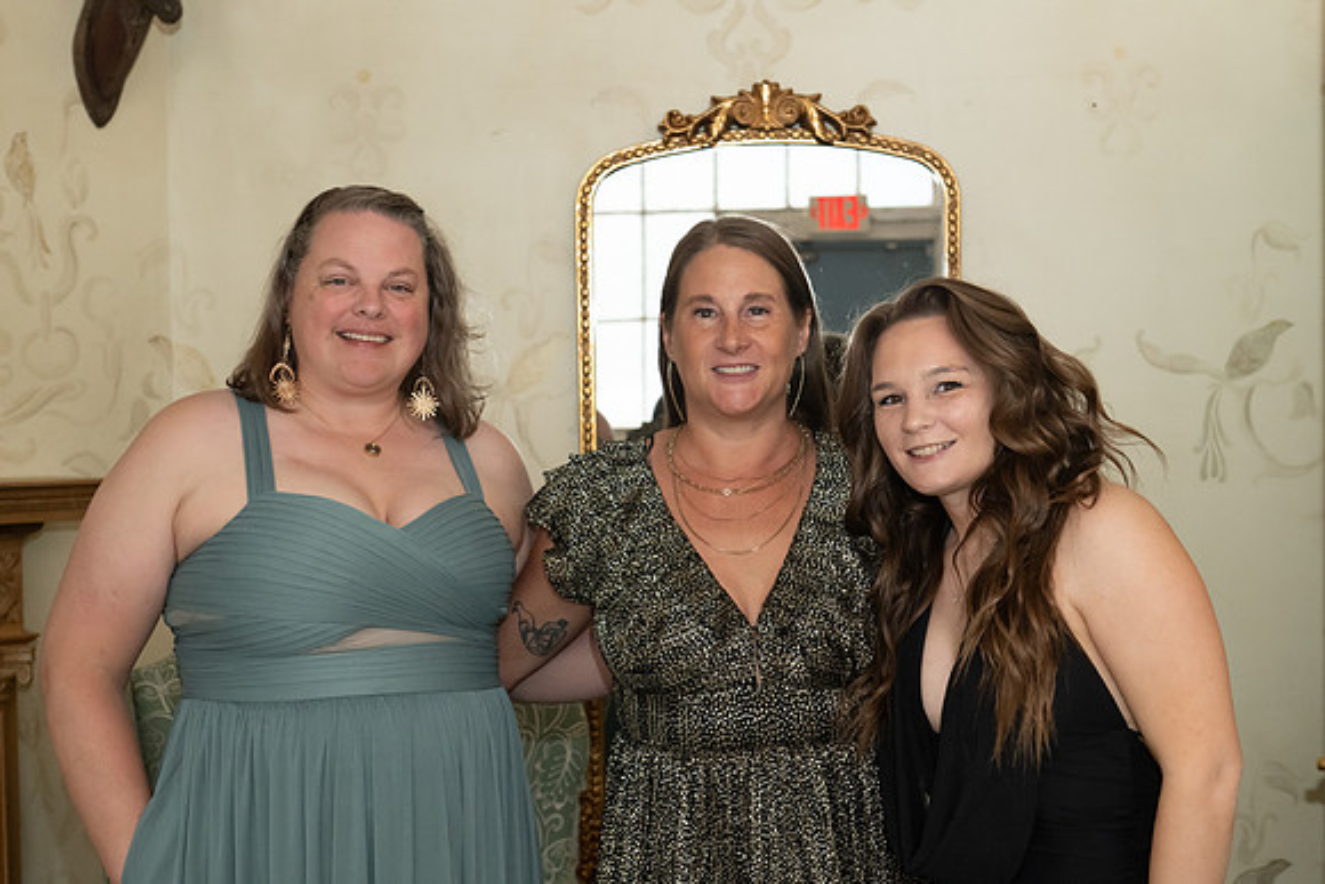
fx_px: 2135
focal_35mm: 58
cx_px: 662
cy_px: 442
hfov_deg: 34.5
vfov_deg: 23.4
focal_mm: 58
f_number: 5
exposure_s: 1/200
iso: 4000
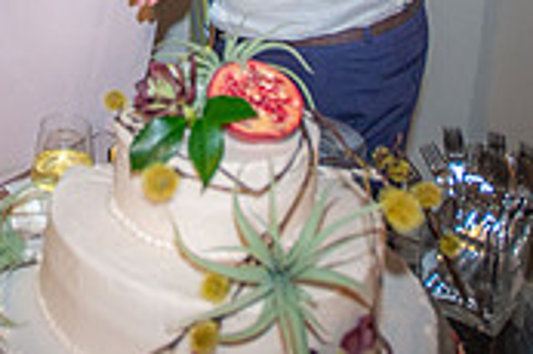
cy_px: -145
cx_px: 139
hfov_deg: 34.4
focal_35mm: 57
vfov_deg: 20.9
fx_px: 843
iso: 1600
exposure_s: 1/80
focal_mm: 17
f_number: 2.8
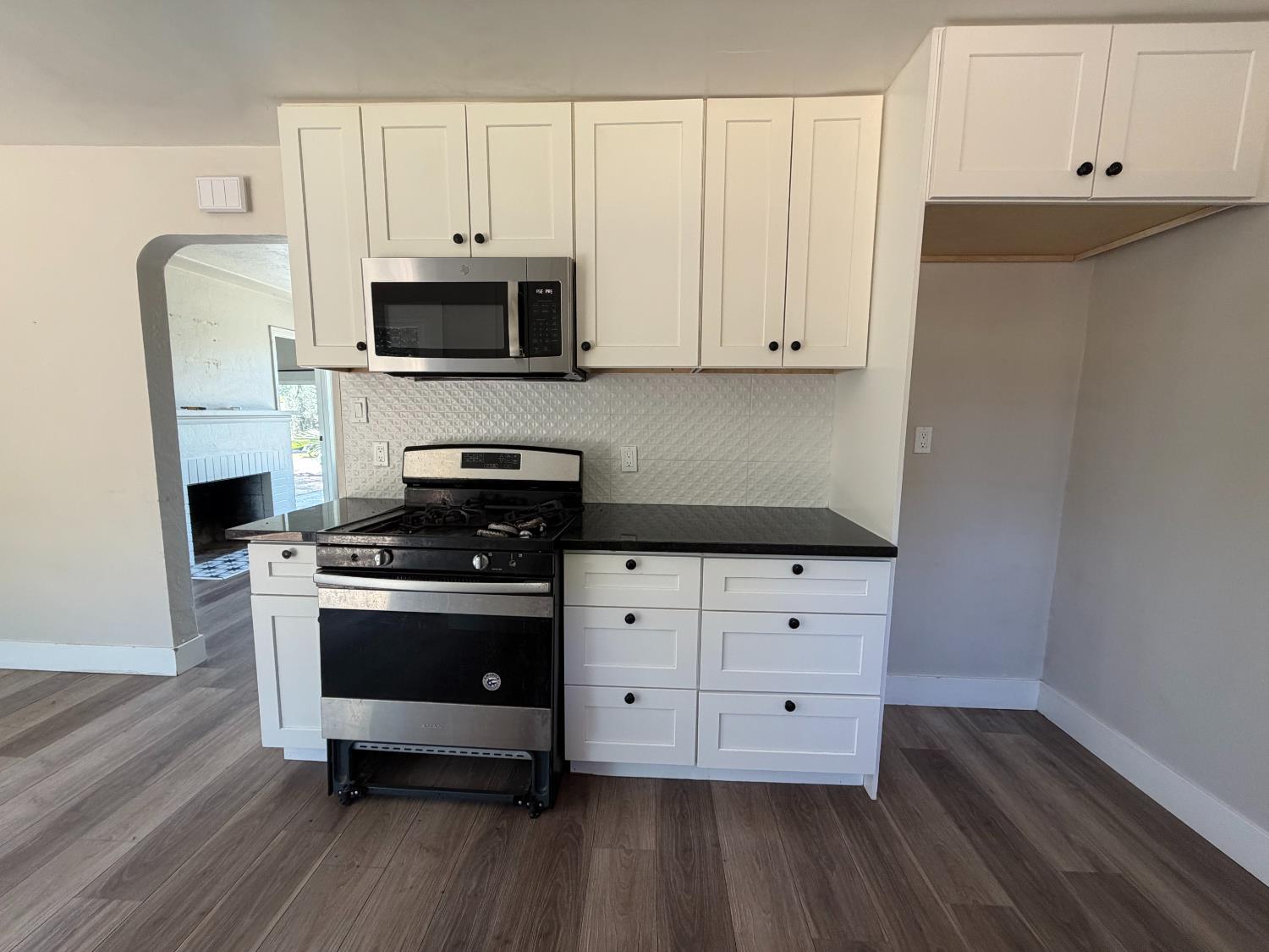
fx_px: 513
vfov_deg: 85.7
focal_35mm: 14
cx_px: 634
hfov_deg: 102.1
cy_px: 476
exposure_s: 1/121
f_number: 2.2
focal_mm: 2.22
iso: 200
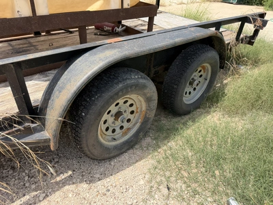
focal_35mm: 24
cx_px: 136
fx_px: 189
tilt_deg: -30.3
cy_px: 102
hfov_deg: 71.6
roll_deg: -1.9
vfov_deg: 56.8
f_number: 1.78
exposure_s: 1/2445
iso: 80
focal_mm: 6.76
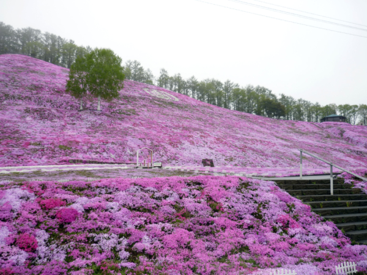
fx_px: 350
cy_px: 138
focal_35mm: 33
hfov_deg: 55.4
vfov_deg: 42.9
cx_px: 184
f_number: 2.8
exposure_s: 1/160
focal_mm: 5.5
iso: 100
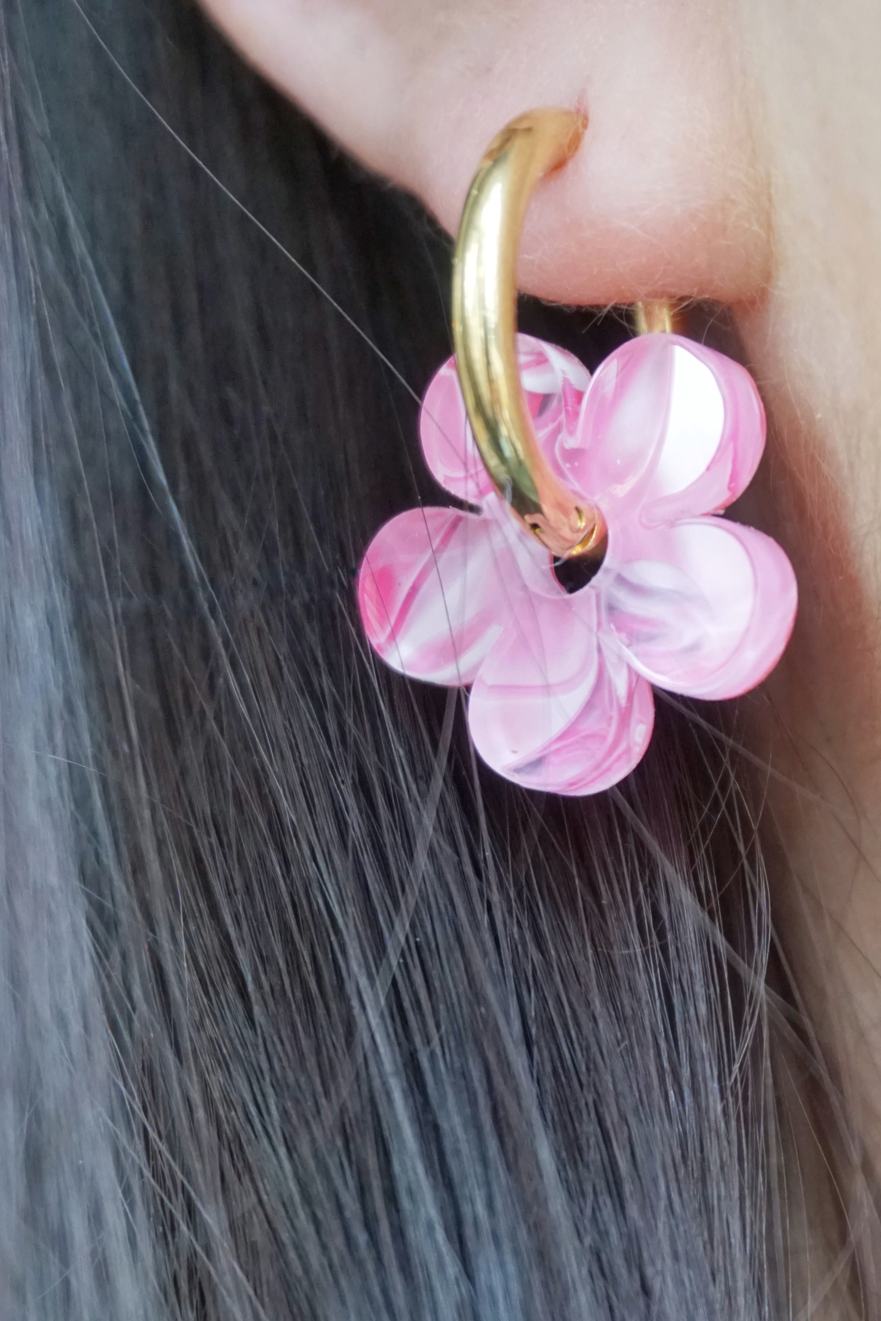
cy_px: 1077
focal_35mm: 84
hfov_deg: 16.2
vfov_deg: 23.8
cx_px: 643
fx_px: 3083
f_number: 5
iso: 1250
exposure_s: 1/60
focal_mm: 32
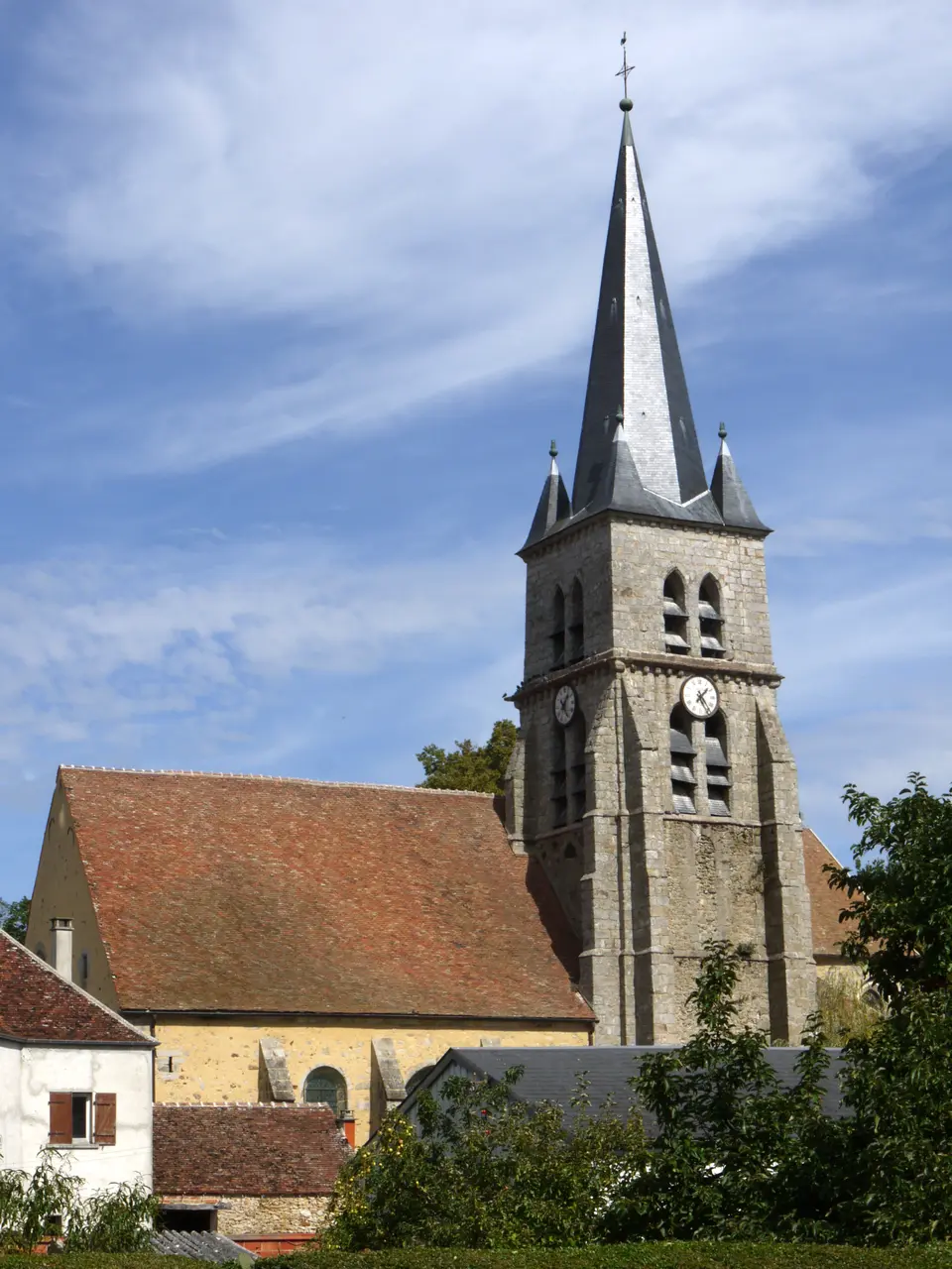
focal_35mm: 70
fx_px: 2567
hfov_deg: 21.0
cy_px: 634
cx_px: 476
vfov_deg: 27.8
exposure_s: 1/125
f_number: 20
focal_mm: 35
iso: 100
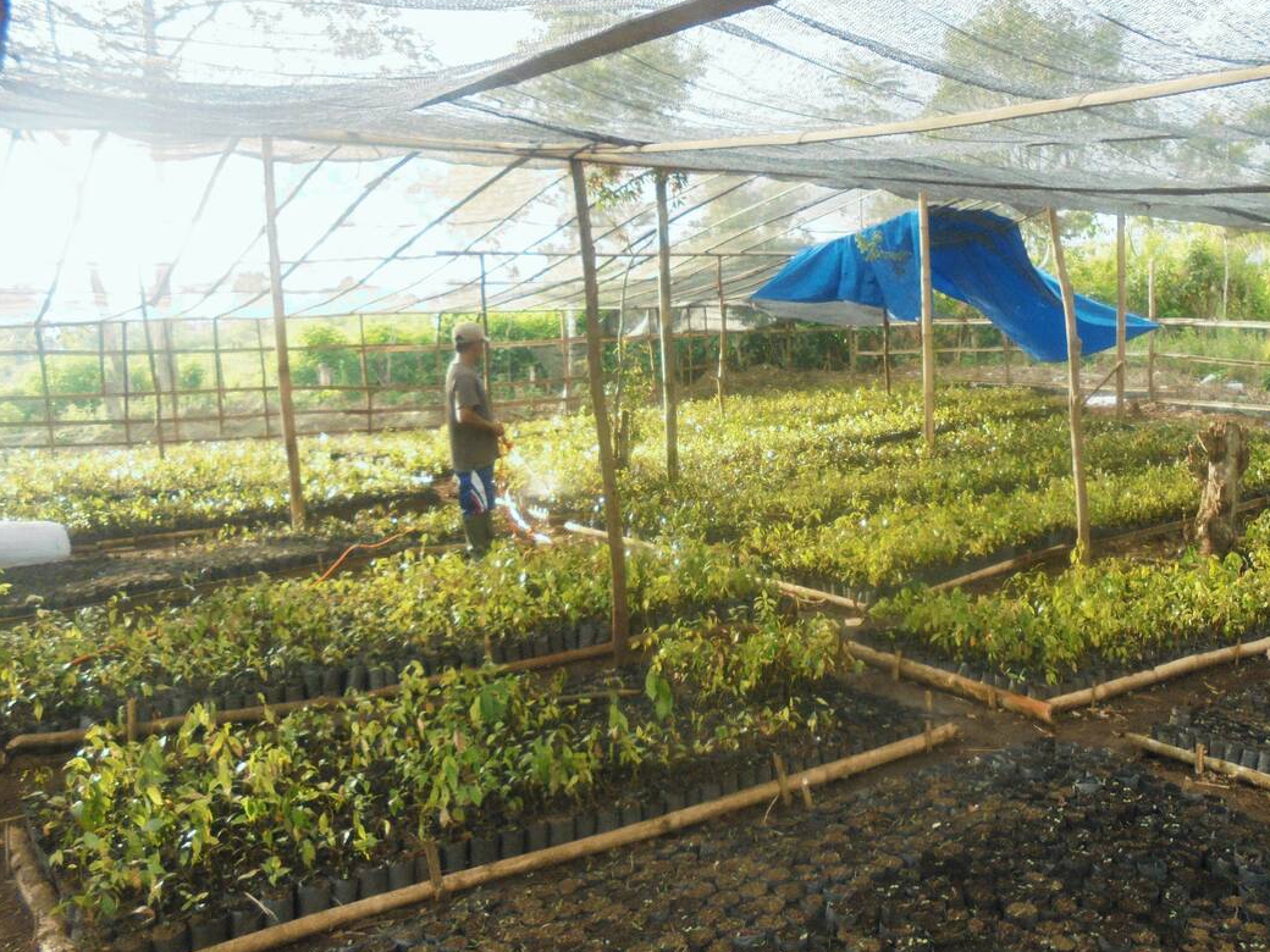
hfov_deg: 59.8
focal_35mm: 30
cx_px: 709
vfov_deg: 46.8
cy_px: 453
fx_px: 1101
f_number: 3.5
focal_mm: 4.6
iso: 250
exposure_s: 1/250
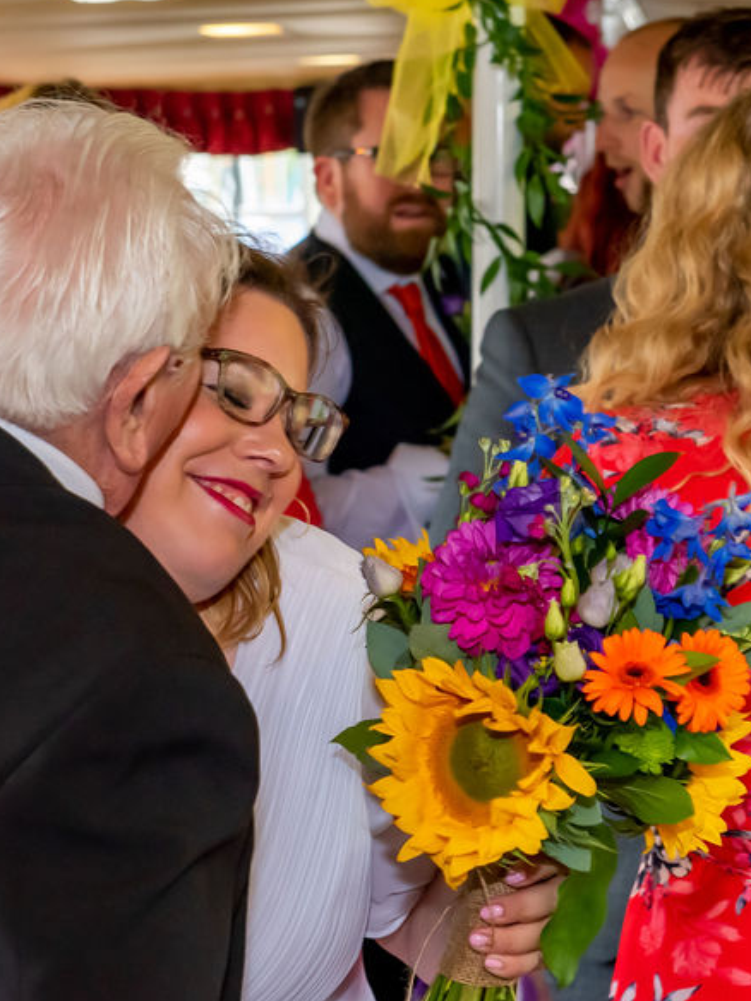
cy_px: 507
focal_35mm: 118
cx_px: 485
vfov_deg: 16.7
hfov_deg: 12.5
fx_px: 3413
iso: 3200
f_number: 7.1
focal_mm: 70
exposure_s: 1/60
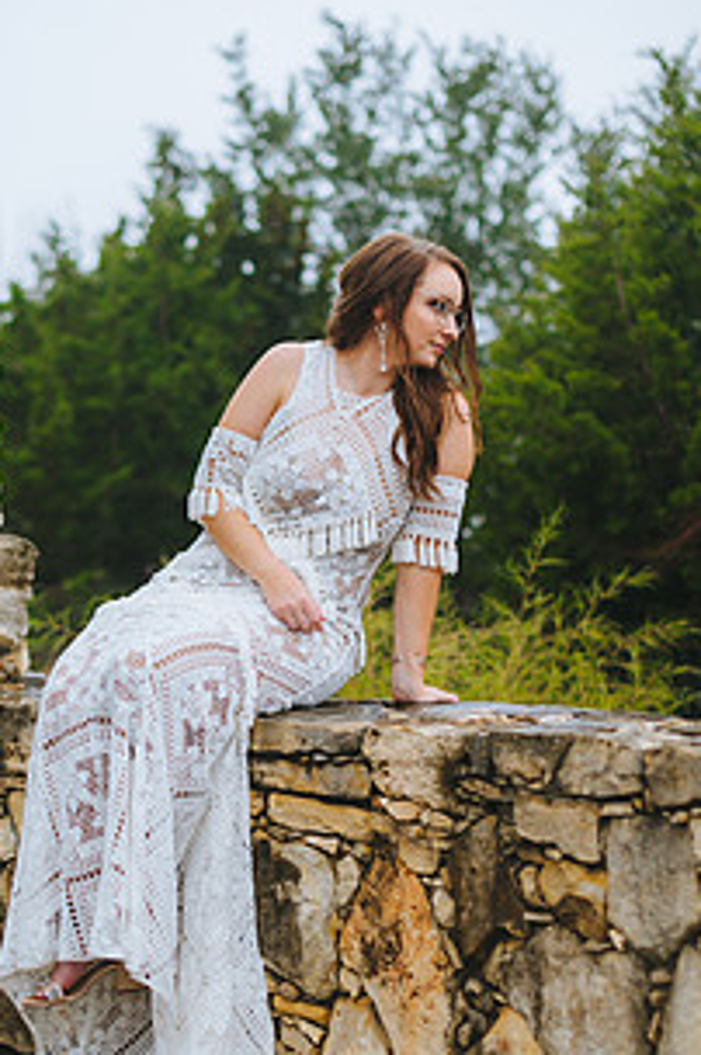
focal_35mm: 74
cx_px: 234
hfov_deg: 18.3
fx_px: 2166
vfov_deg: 27.3
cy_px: 677
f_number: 2
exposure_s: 1/100
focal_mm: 50
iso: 500
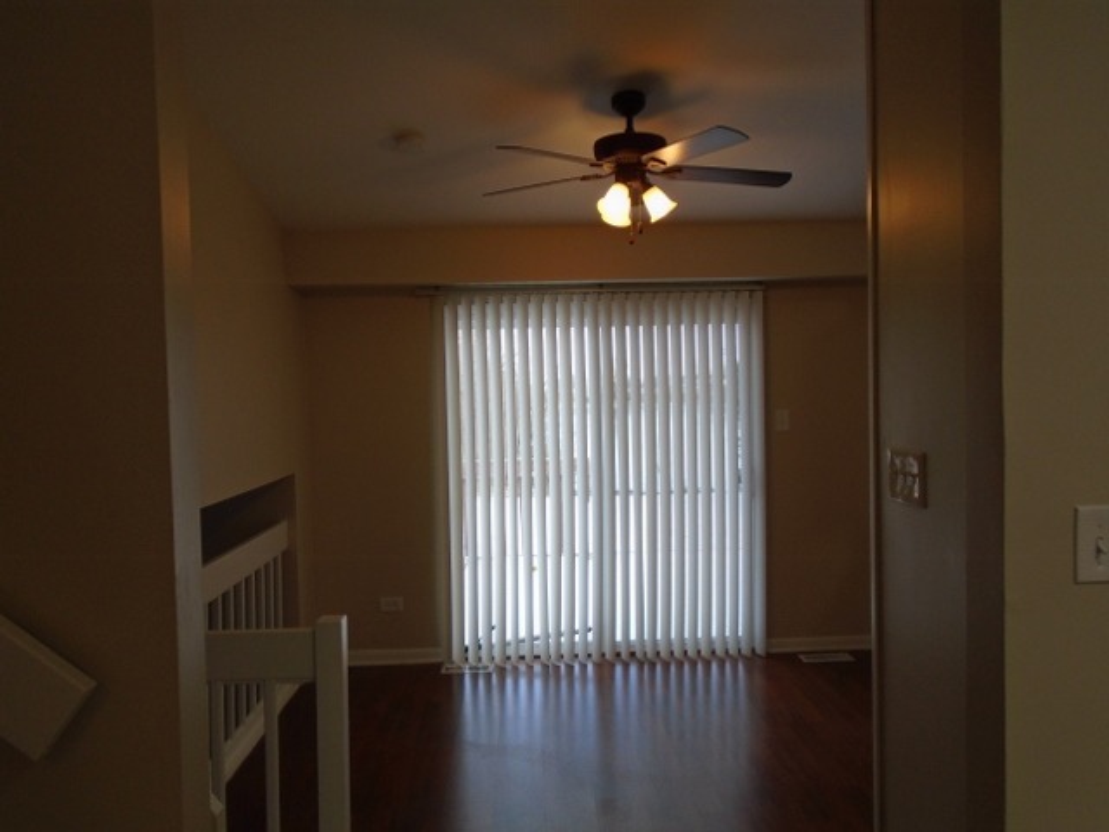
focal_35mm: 26
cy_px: 416
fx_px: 833
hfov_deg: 67.3
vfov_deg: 53.1
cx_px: 554
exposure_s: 1/80
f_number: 3.2
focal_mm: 4.6
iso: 100
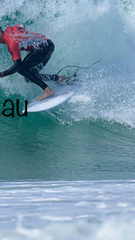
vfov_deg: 0.9
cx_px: -69
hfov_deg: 0.5
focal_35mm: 2501
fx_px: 15931
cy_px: 59
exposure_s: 1/2000
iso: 320
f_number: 6.3
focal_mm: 800
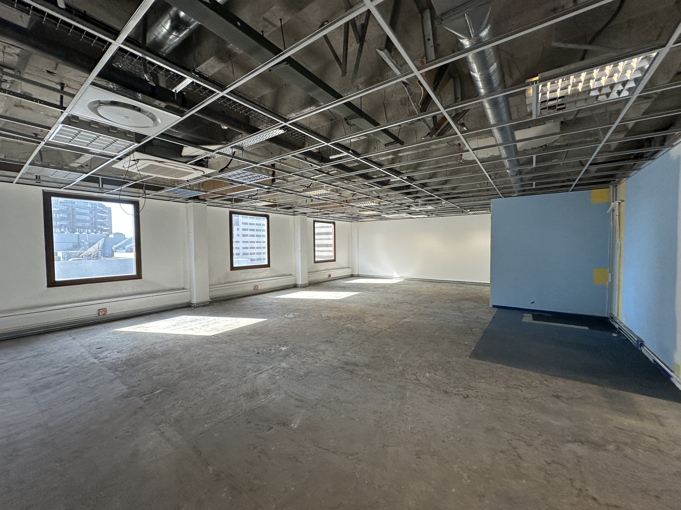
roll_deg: -0.5
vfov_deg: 85.7
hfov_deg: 102.1
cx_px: 340
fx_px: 275
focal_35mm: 14
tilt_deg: -1.9
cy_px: 255
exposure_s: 1/100
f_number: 2.2
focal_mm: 2.22
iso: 125
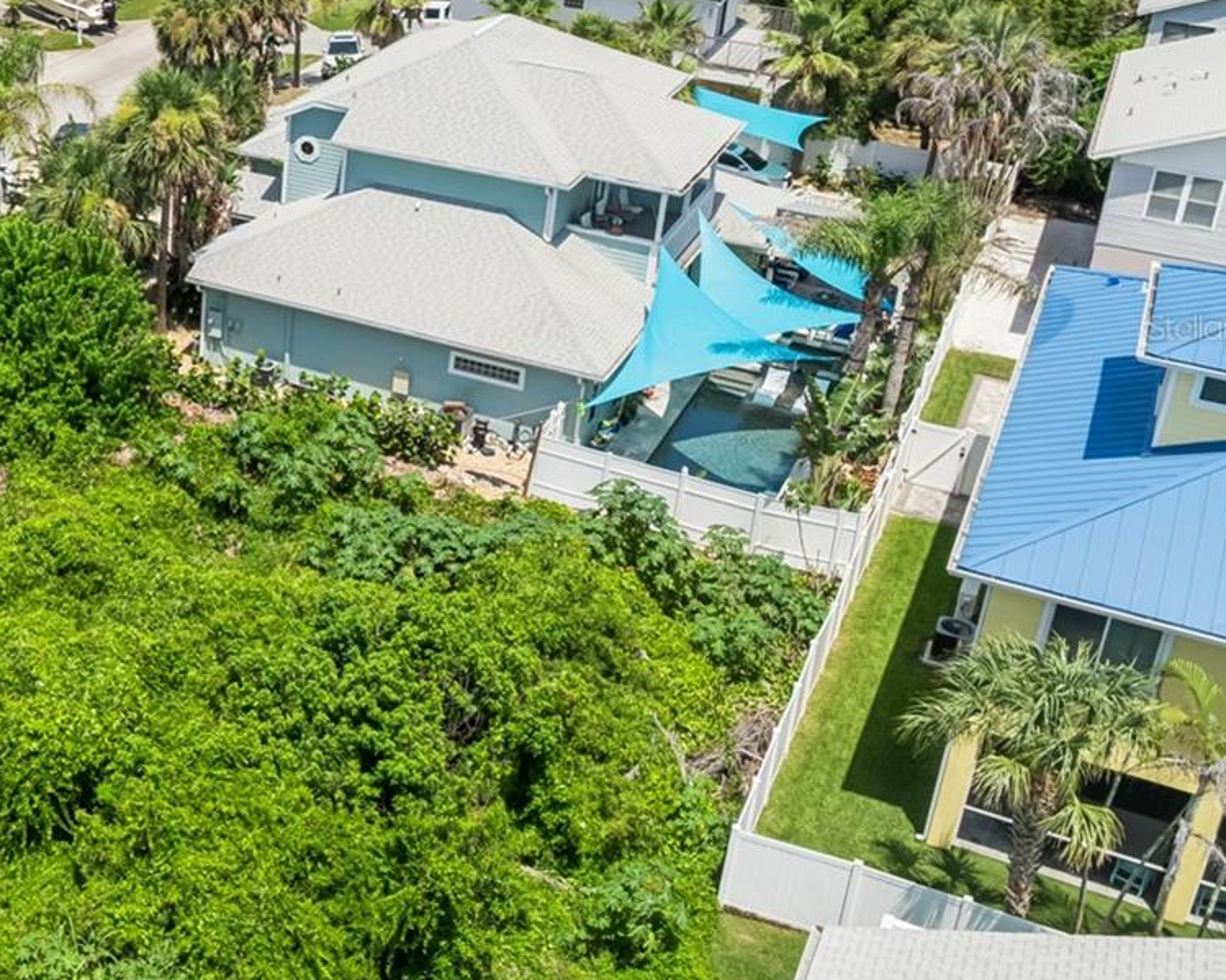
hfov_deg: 34.0
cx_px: -8
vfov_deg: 30.0
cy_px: 326
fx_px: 1814
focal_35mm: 50
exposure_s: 1/120
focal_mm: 12.3
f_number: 2.8
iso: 100
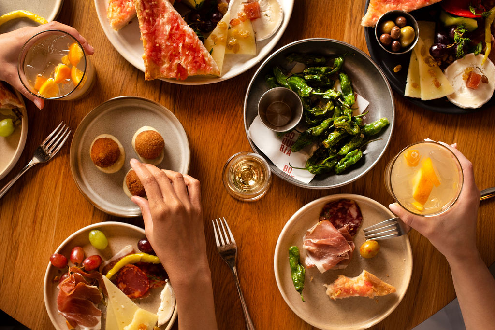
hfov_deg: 39.6
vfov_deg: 27.0
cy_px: 165
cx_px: 248
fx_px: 688
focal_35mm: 50
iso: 400
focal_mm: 50
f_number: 5.6
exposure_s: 1/160
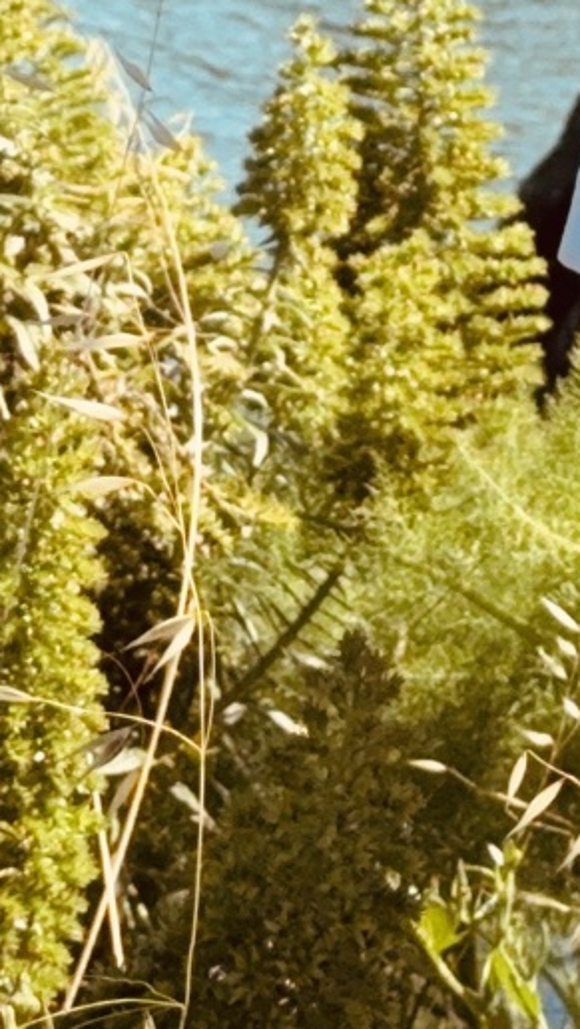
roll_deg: +1.9
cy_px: -590
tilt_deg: -3.2
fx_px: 6631
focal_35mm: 243
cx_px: 654
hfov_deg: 5.0
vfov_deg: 8.6
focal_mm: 6.76
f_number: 1.78
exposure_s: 1/1222
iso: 64
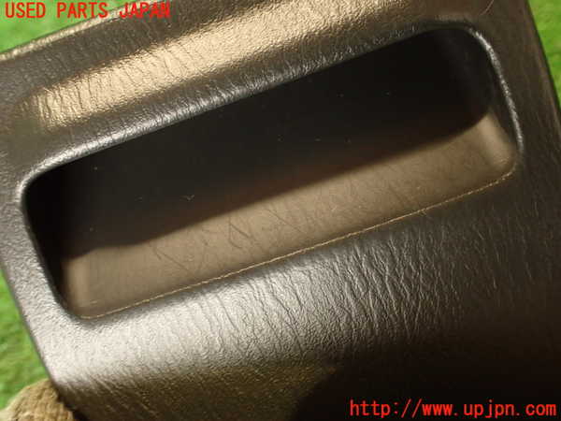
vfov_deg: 46.8
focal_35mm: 30
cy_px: 210
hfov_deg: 60.0
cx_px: 280
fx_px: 486
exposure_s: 1/30
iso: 500
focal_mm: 5.4
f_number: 2.3
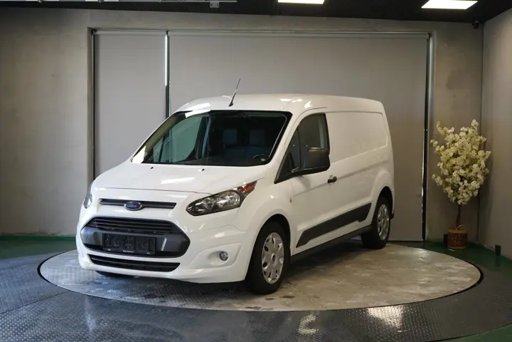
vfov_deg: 26.0
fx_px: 739
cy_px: 171
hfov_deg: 38.2
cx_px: 256
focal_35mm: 52
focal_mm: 52
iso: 1000
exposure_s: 1/160
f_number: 5
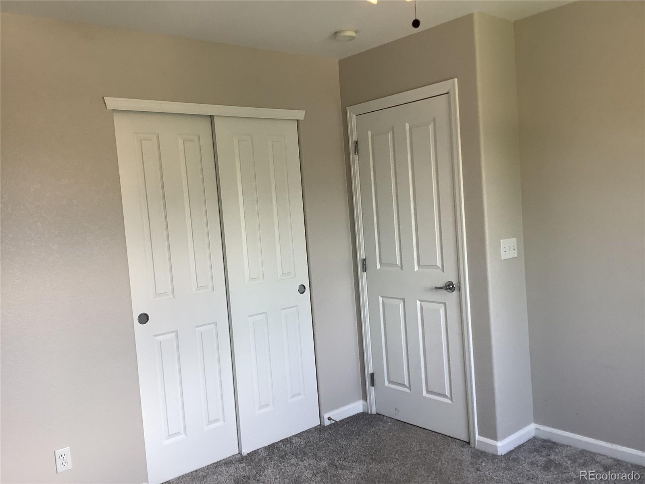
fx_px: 578
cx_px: 322
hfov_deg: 58.4
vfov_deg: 45.4
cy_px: 242
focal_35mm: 31
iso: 50
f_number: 2.4
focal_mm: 3.3
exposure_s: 1/60
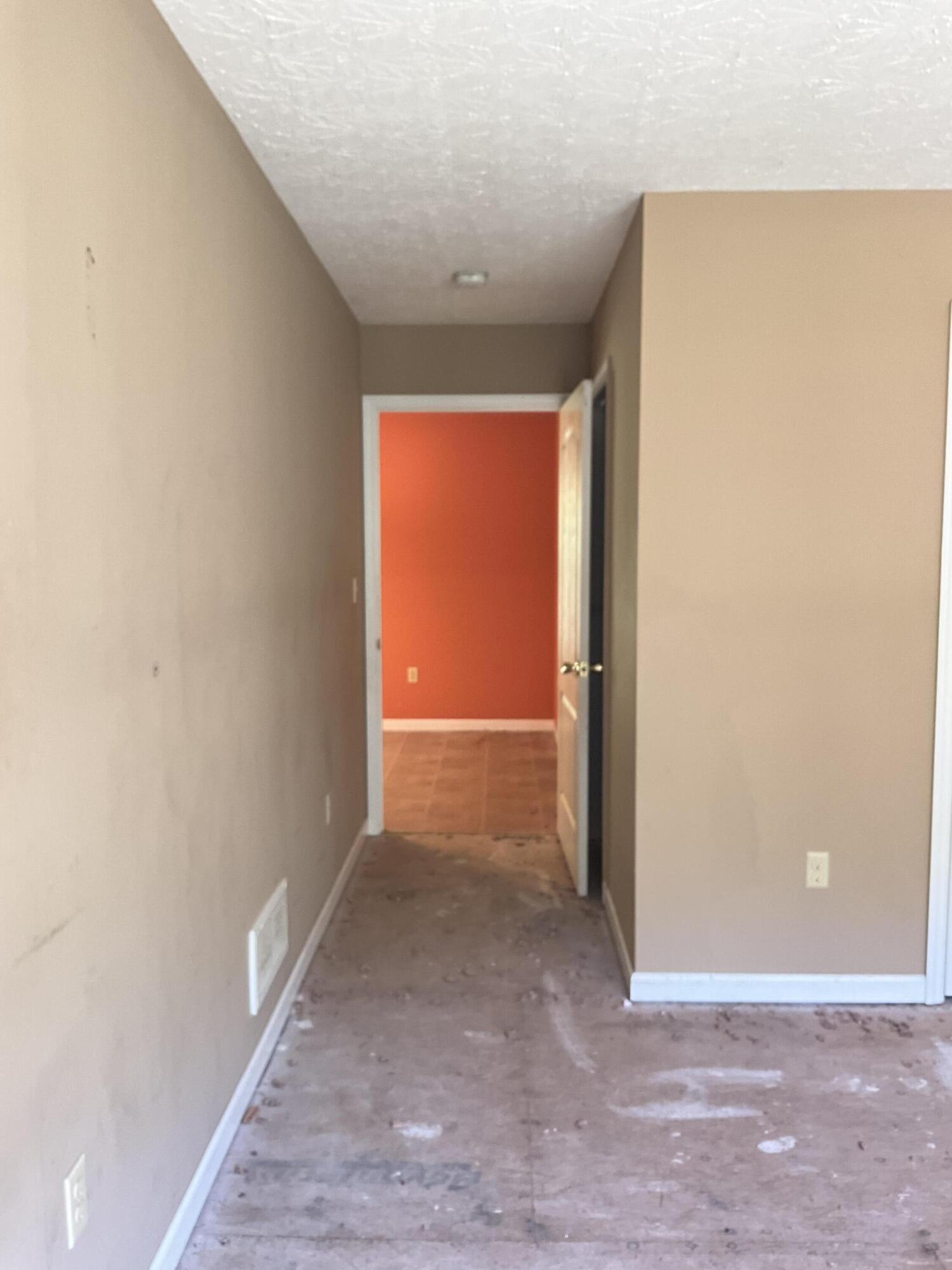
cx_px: 476
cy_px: 635
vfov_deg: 61.7
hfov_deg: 48.2
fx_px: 1063
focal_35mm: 29
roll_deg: -0.6
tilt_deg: -5.9
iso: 320
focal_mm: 3
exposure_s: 1/40
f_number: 1.8
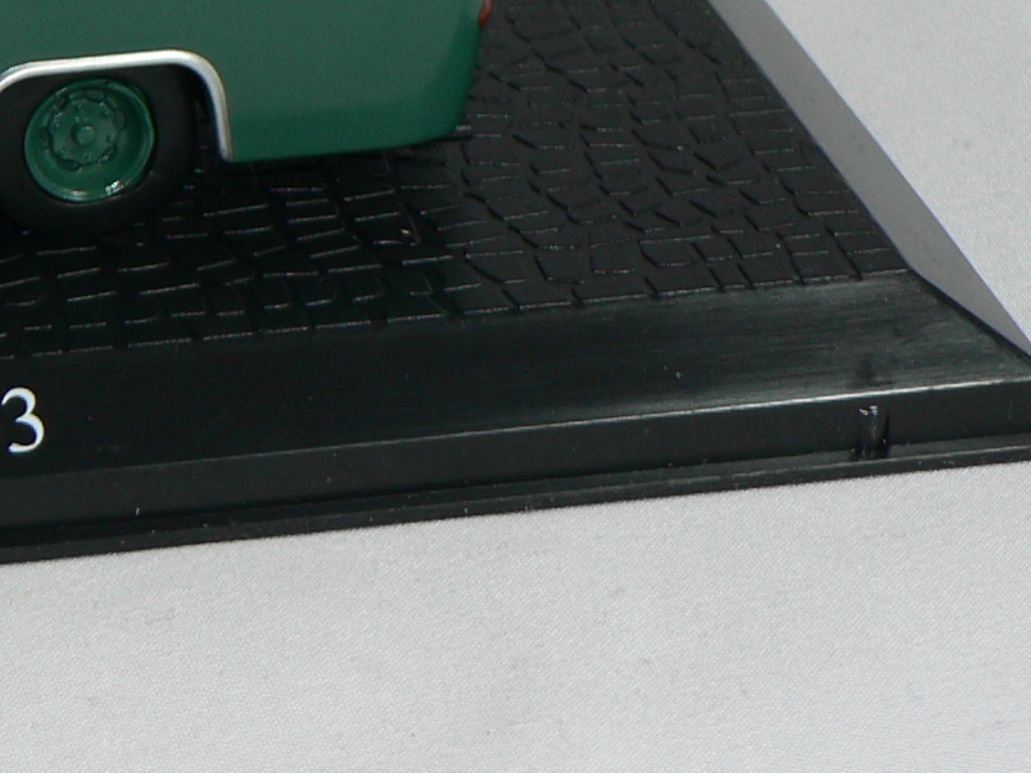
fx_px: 7237
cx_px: -326
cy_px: -136
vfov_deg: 6.1
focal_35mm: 243
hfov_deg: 8.0
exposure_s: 1/60
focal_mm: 13.1
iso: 80
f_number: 3.2
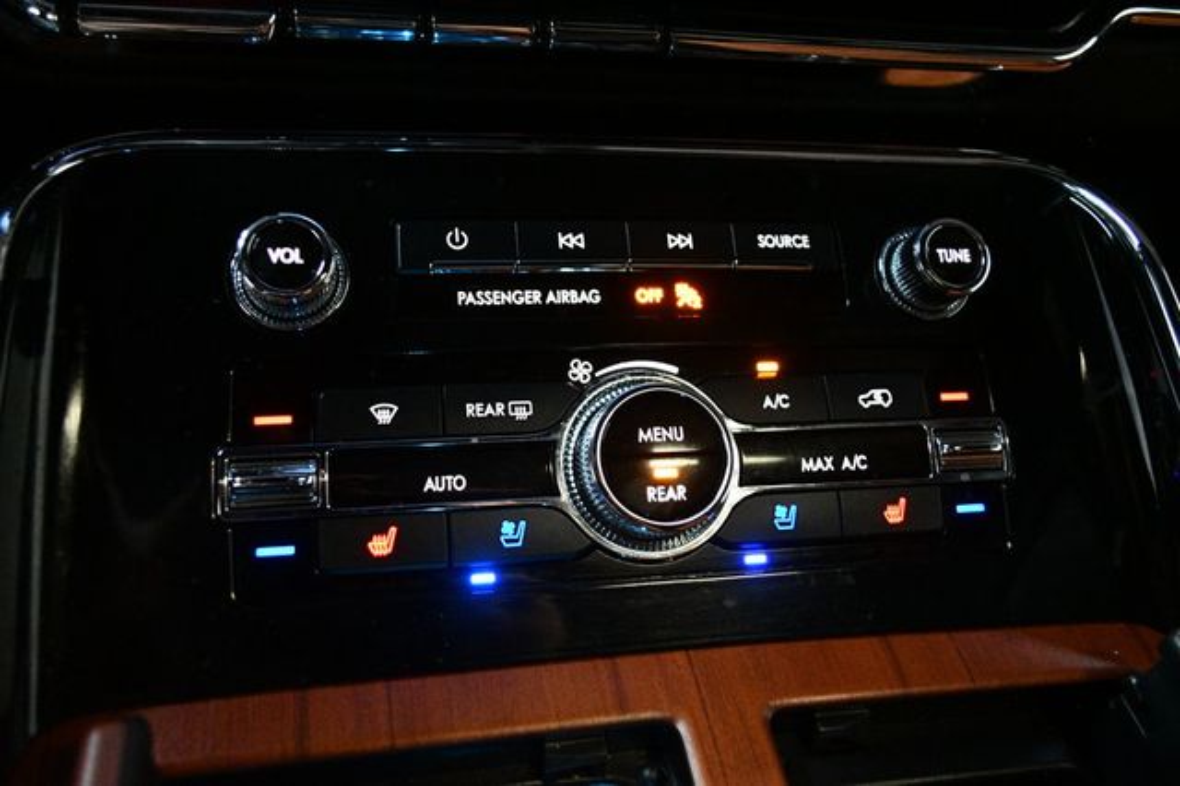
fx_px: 1081
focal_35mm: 33
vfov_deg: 39.9
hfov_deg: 57.2
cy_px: 393
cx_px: 590
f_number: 3.8
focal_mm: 22
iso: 5000
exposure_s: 1/60
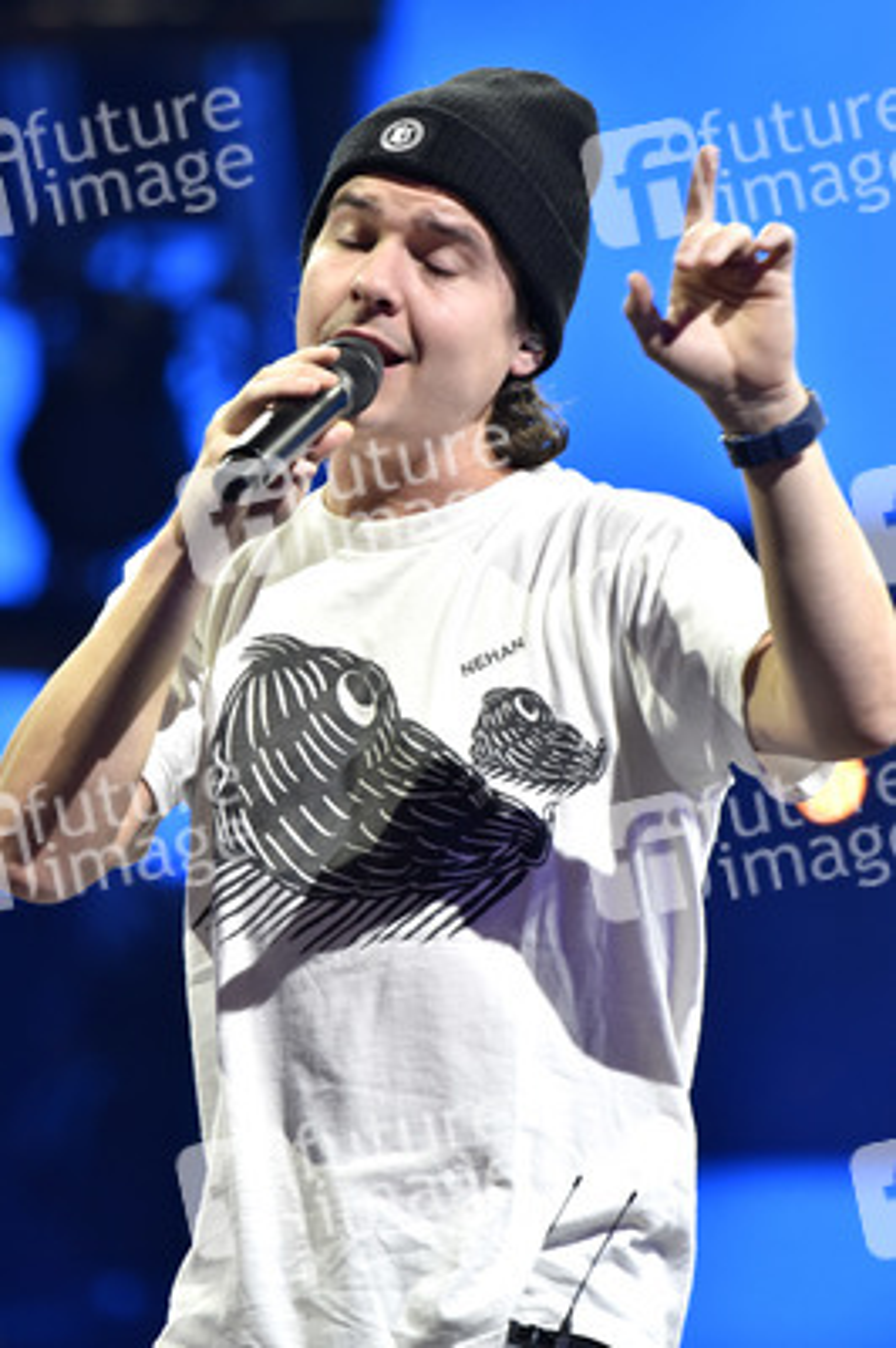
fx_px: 14210
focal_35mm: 380
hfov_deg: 3.6
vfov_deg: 5.4
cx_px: 448
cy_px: 674
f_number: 5.6
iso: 2000
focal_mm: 380
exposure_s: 1/125
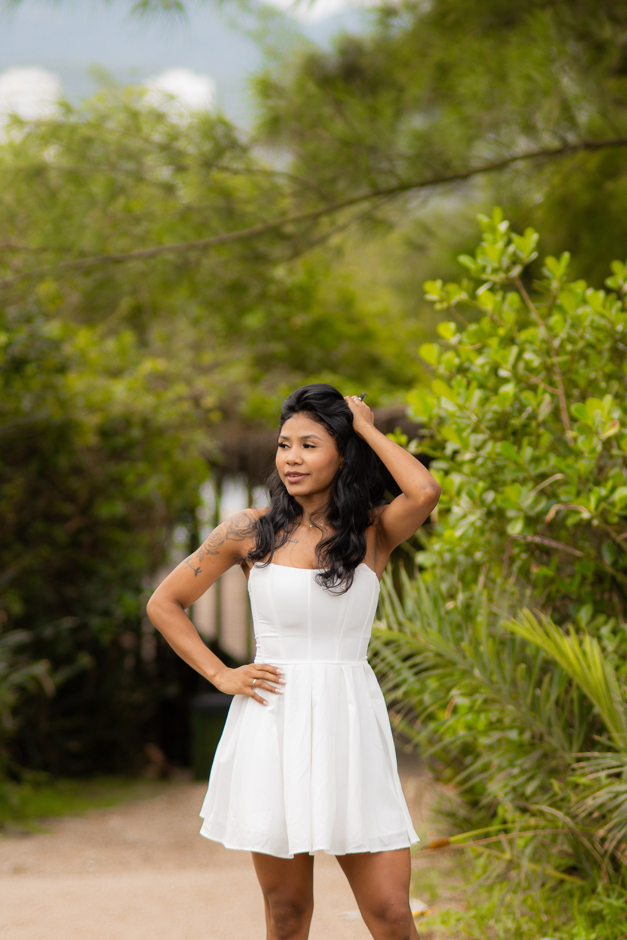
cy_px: 470
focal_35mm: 128
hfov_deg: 10.8
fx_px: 3331
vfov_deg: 16.1
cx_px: 314
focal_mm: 85
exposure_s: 1/320
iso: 200
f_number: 2.2
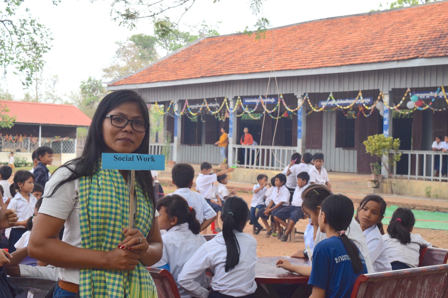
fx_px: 709
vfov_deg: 23.8
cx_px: 224
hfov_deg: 35.1
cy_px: 149
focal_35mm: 57
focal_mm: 38
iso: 250
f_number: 8
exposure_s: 1/250
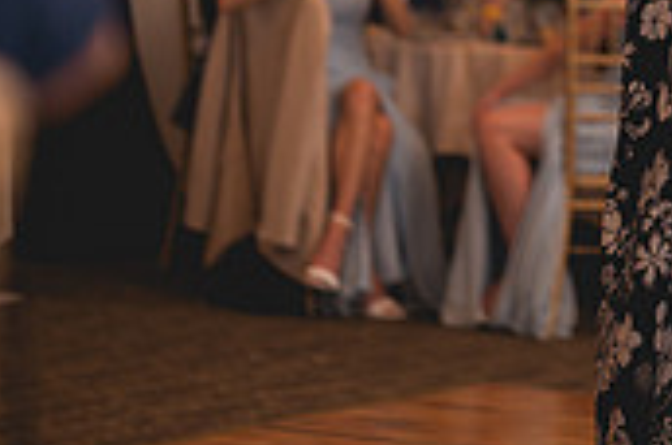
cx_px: 820
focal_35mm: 169
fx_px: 3149
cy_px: -240
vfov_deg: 7.9
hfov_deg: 11.9
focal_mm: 50
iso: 125
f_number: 1.2
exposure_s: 1/250
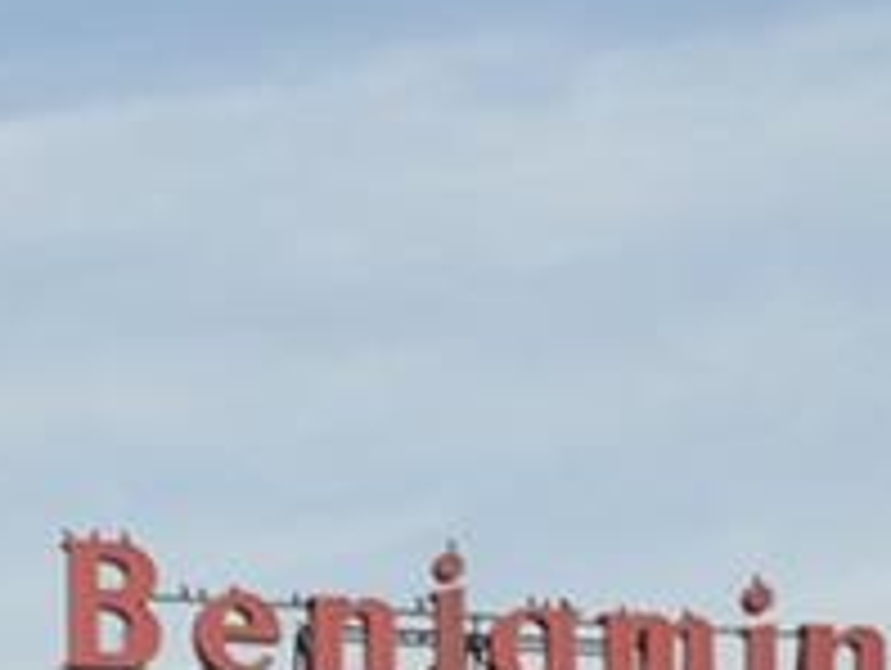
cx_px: -243
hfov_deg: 5.8
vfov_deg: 4.3
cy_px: 1583
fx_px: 8708
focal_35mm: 338
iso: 100
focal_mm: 29
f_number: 6.3
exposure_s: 1/160
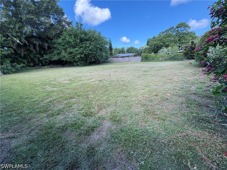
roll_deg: +3.0
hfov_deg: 102.1
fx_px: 92
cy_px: 85
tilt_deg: -16.2
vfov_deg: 85.7
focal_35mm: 14
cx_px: 114
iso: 64
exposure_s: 1/306
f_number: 2.2
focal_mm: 2.22
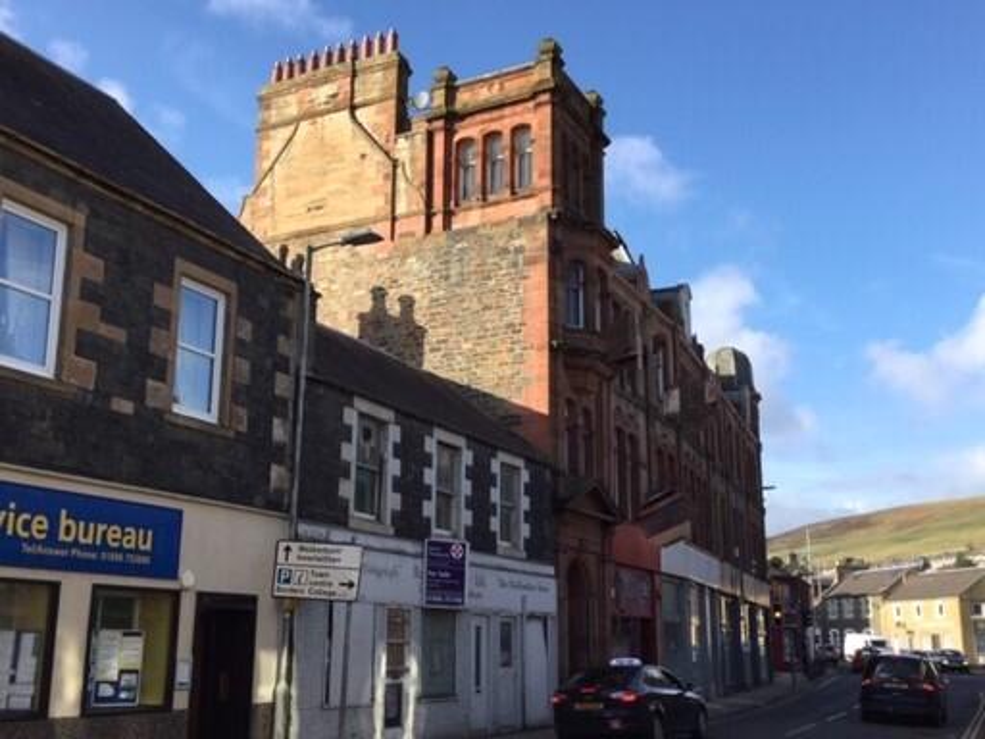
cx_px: 492
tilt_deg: +12.8
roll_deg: -1.0
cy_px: 370
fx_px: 882
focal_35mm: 31
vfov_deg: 45.4
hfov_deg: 58.4
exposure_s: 1/482
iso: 25
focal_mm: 3.3
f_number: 2.4
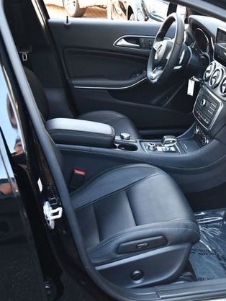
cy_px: 152
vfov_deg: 36.2
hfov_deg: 27.2
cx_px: 166
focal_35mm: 53
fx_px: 461
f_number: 3.5
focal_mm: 18
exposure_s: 1/160
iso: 800
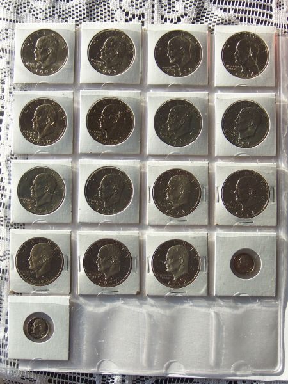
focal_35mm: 106
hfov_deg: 14.0
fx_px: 1176
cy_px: 192
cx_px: 144
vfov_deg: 18.5
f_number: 3.2
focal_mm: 17.6
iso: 64
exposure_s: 1/100
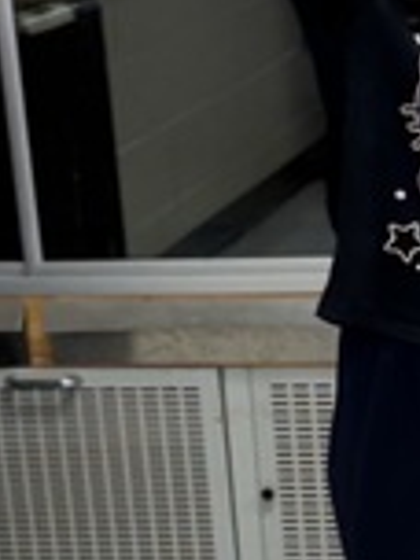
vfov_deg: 11.1
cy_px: 641
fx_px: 2831
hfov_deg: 8.4
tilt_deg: -18.6
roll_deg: +0.3
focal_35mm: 175
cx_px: 545
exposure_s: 1/60
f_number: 1.6
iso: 64
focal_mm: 5.96
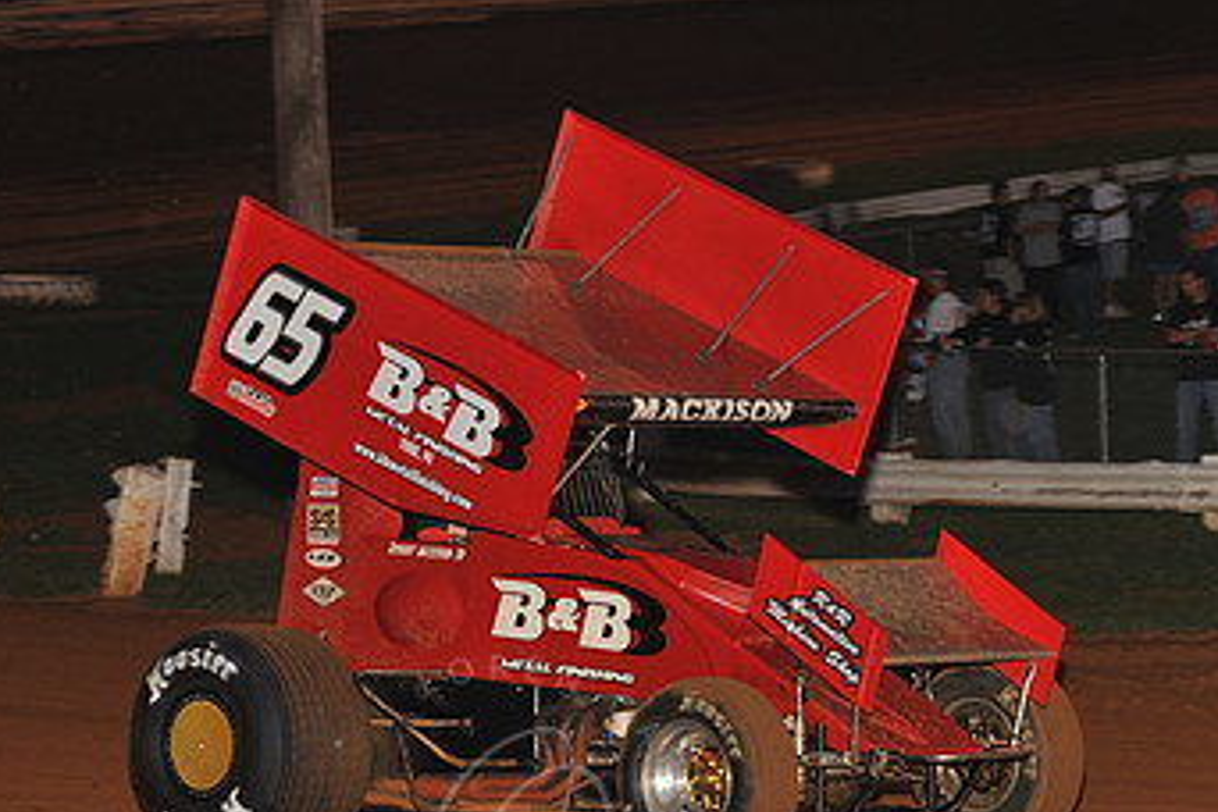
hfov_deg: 10.8
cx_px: 499
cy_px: 541
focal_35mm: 190
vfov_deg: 7.2
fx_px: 6428
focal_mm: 112
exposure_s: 1/320
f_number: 6.3
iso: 800
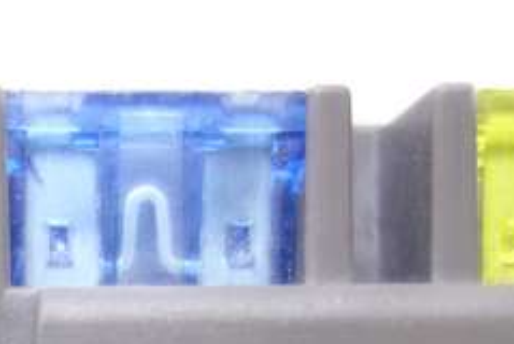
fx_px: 1372
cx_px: -52
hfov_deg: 20.2
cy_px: 496
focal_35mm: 96
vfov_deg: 13.6
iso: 125
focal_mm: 10.4
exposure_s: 1/40
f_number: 1.8
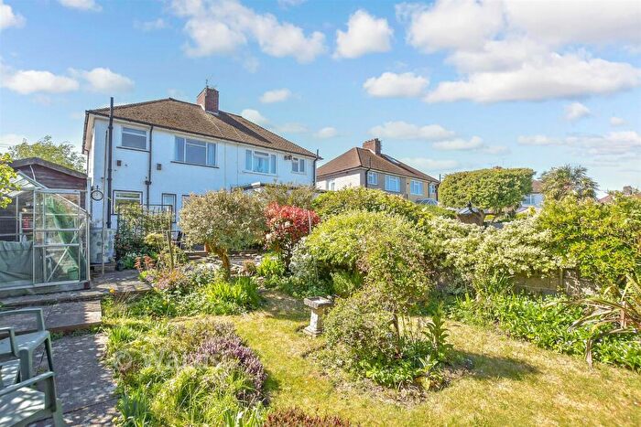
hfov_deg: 100.4
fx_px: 267
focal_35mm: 15
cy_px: 214
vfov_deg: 77.4
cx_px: 320
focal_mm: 10
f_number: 8
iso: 320
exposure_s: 1/320
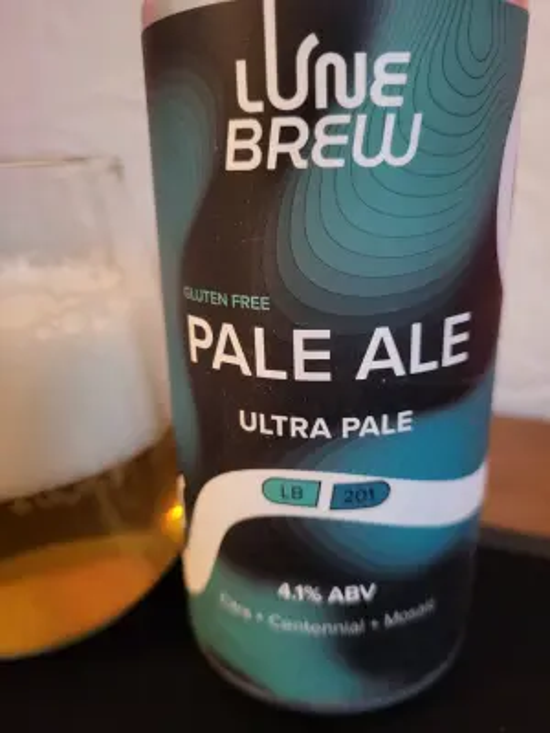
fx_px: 551
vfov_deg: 67.3
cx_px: 275
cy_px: 366
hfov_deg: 53.1
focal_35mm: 26
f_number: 1.8
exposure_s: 1/25
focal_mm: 5.4
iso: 800
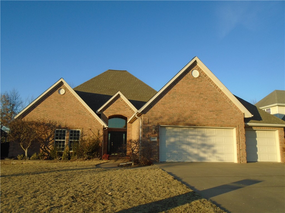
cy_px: 106
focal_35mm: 26
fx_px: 214
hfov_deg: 67.3
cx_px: 142
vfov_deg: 53.1
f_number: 3.2
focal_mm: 4.6
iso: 100
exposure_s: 1/640
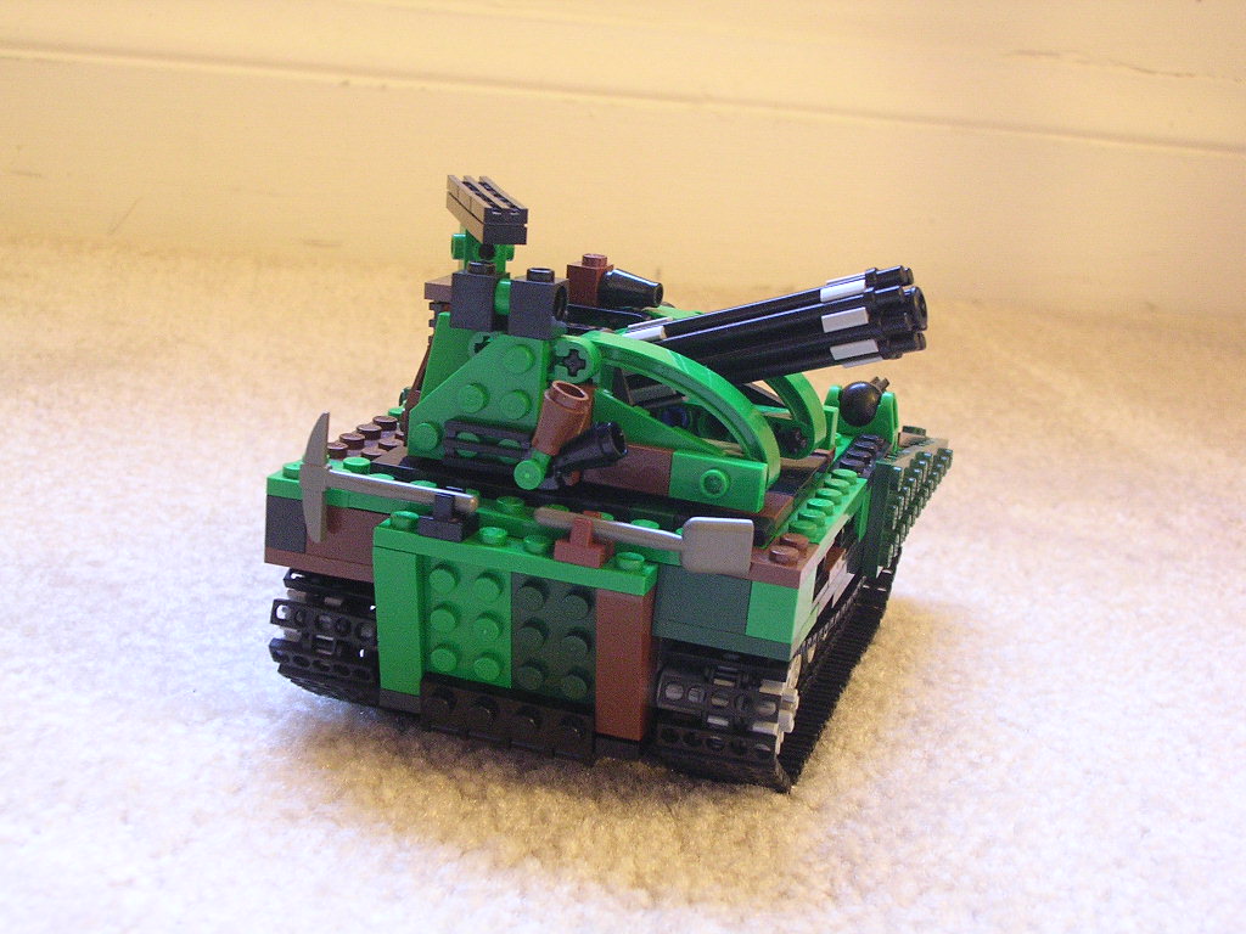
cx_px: 623
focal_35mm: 56
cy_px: 467
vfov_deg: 26.1
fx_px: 2016
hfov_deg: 34.3
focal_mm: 8.5
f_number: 3.3
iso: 400
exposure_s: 1/2.6
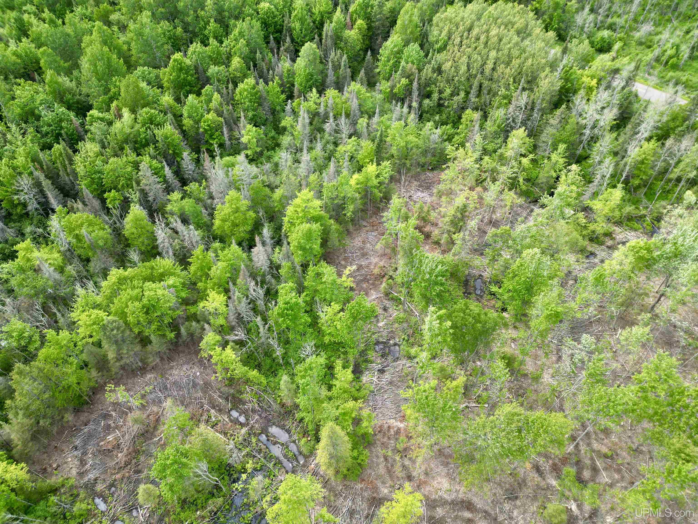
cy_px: 262
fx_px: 484
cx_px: 349
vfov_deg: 56.8
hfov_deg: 71.6
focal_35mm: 24
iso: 110
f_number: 1.7
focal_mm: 6.72
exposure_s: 1/500
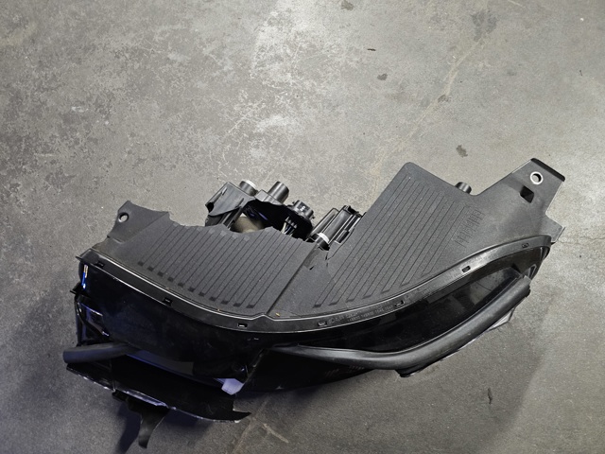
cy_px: 227
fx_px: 402
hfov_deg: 73.9
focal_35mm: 23
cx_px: 302
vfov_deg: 58.9
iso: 640
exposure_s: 1/25
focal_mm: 6.3
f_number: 1.7
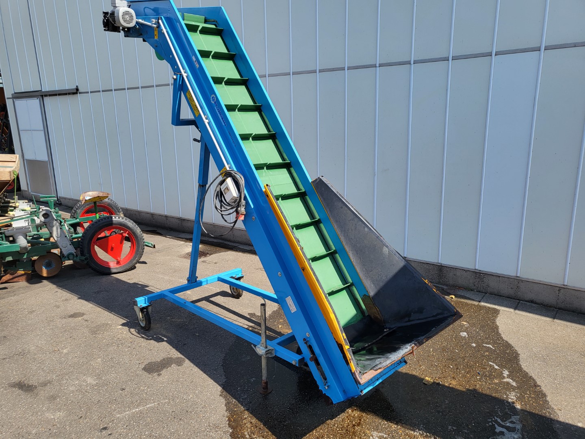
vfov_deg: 53.1
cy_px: 220
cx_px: 292
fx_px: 439
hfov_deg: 67.3
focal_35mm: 26
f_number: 1.8
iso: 50
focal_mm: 4.25
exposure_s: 1/1460
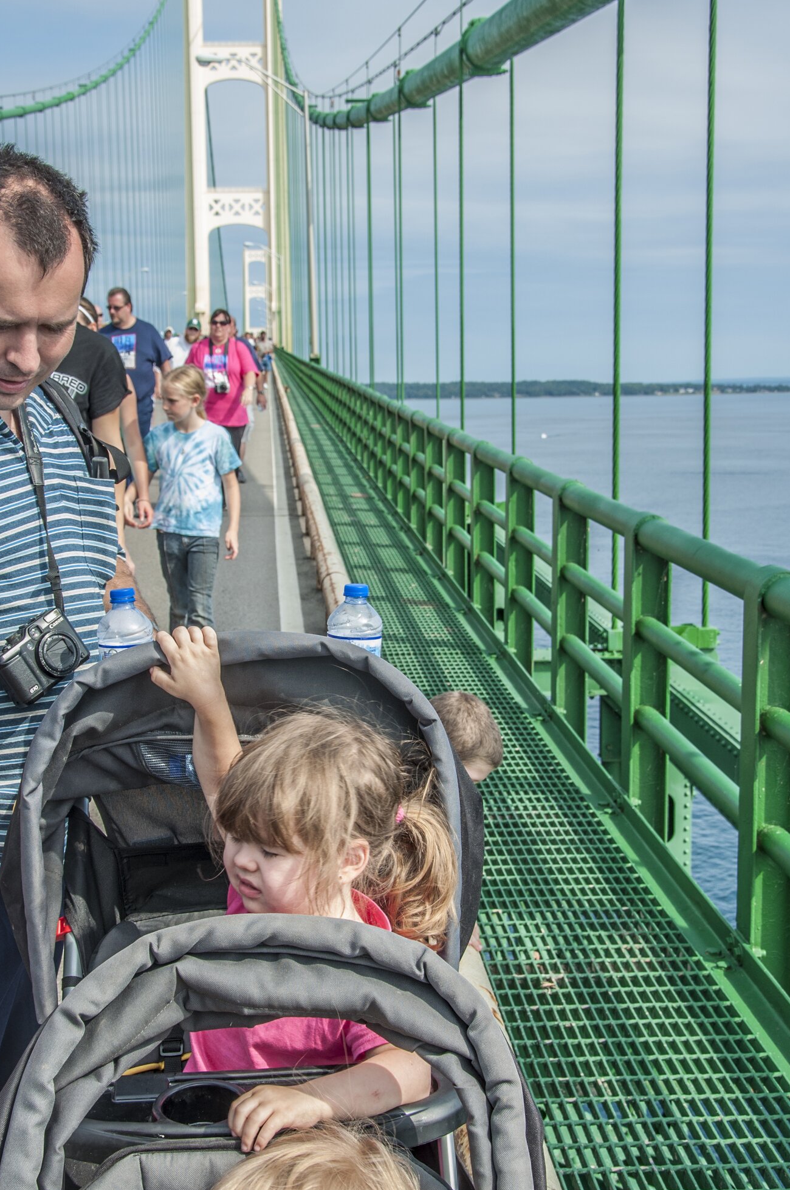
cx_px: 317
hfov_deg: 26.4
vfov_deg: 38.9
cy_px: 641
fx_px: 1683
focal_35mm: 51
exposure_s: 1/200
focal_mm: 26
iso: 100
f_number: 9
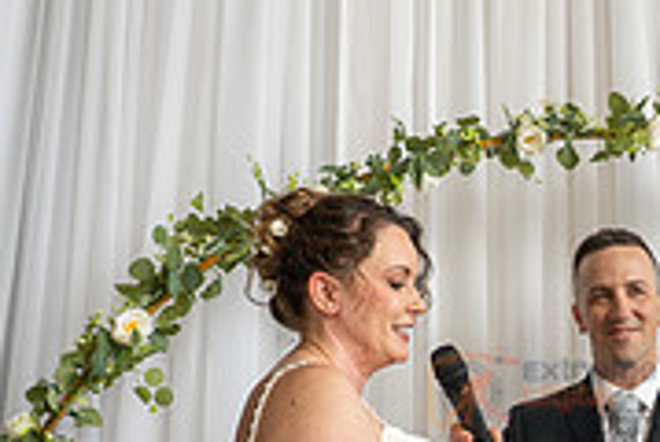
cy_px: 400
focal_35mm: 78
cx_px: 582
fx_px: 1432
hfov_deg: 25.2
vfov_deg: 17.3
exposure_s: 1/125
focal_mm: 24
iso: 200
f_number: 4
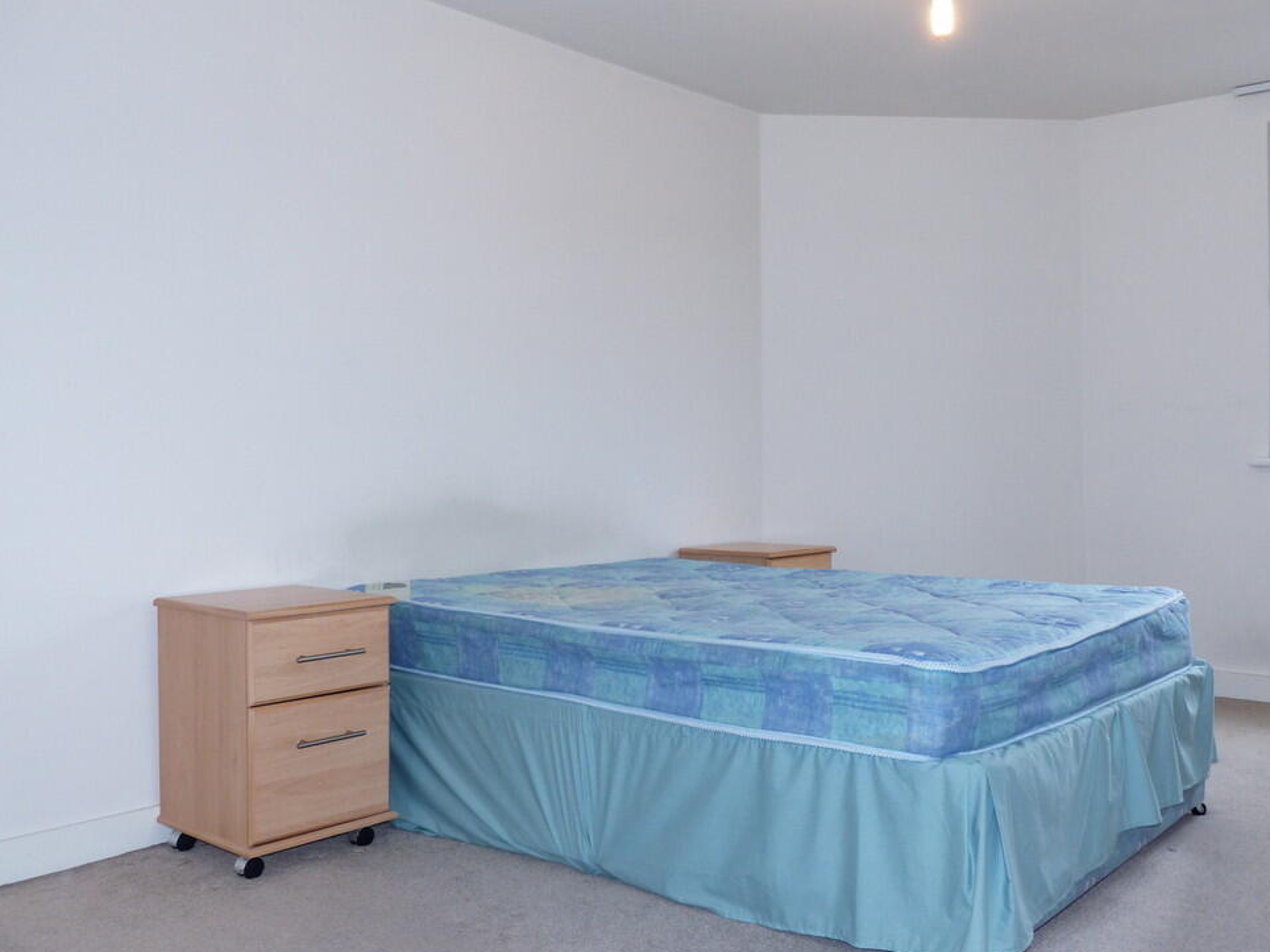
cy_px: 474
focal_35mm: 34
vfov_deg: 41.8
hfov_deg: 53.9
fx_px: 1247
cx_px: 667
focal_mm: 5.7
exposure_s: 1/60
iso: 200
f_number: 2.8
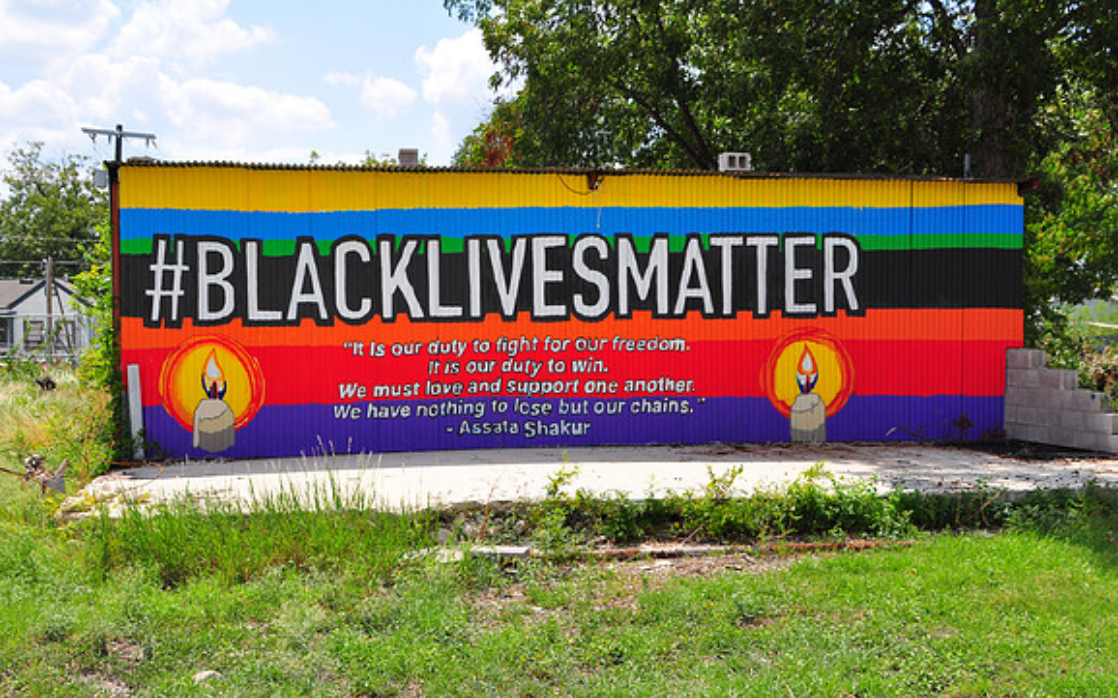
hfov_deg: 42.2
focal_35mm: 48
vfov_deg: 27.1
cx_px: 559
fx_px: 1447
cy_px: 361
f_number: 14
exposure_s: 1/160
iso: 200
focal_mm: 31
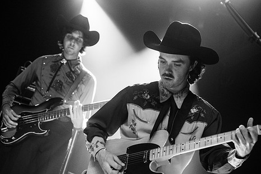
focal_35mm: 72
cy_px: 100
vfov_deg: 18.9
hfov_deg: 28.1
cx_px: 136
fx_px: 522
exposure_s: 1/125
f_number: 3.2
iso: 3200
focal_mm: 58
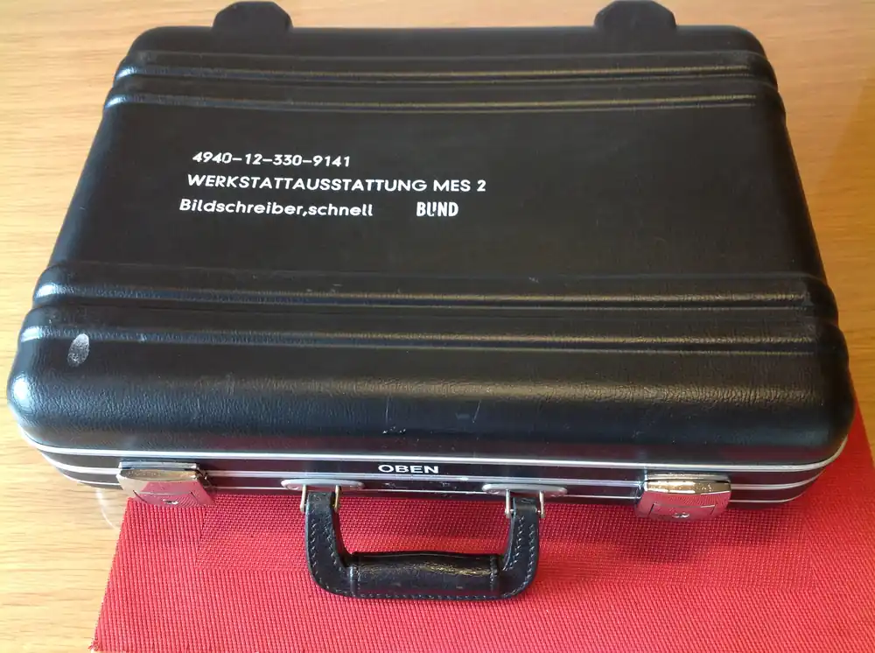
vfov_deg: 40.6
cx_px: 438
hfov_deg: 52.7
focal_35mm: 35
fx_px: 883
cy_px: 326
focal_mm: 4.28
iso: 80
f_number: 2.4
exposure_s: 1/15
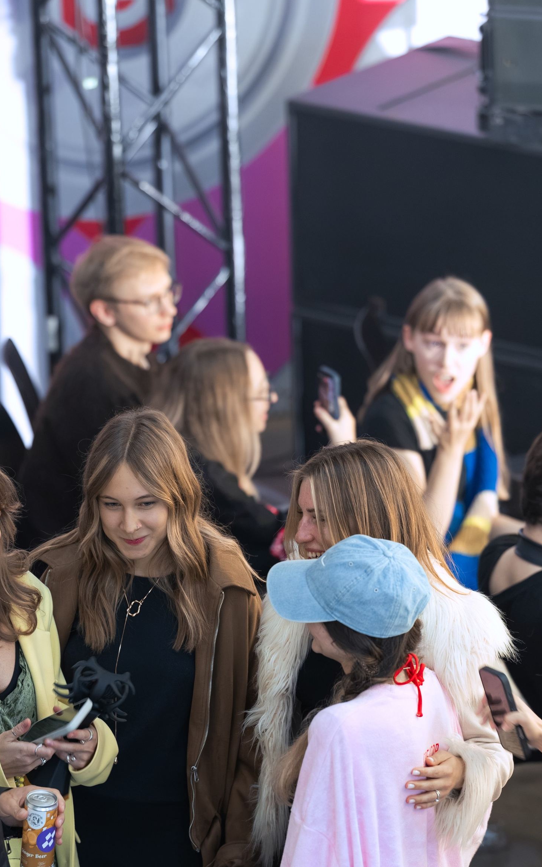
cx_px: 160
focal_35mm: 227
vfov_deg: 9.2
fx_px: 5363
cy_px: 665
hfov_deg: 5.8
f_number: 2.2
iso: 800
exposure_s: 1/60
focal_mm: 135
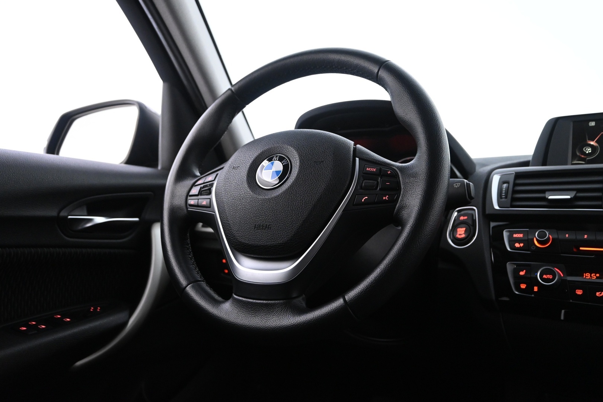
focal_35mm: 29
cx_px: 302
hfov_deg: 63.2
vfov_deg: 44.6
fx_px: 490
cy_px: 201
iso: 2500
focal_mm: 19.5
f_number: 3.8
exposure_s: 1/20
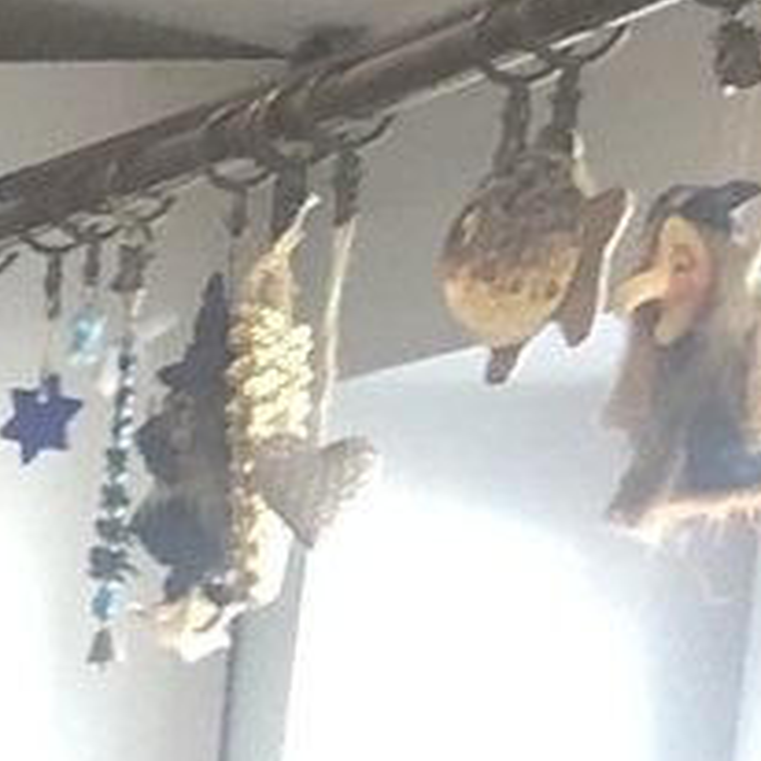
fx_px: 6119
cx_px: -2700
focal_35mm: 246
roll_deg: +0.6
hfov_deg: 5.7
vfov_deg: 6.6
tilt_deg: -10.1
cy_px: 2109
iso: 40
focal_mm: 3.99
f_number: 1.8
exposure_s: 1/33
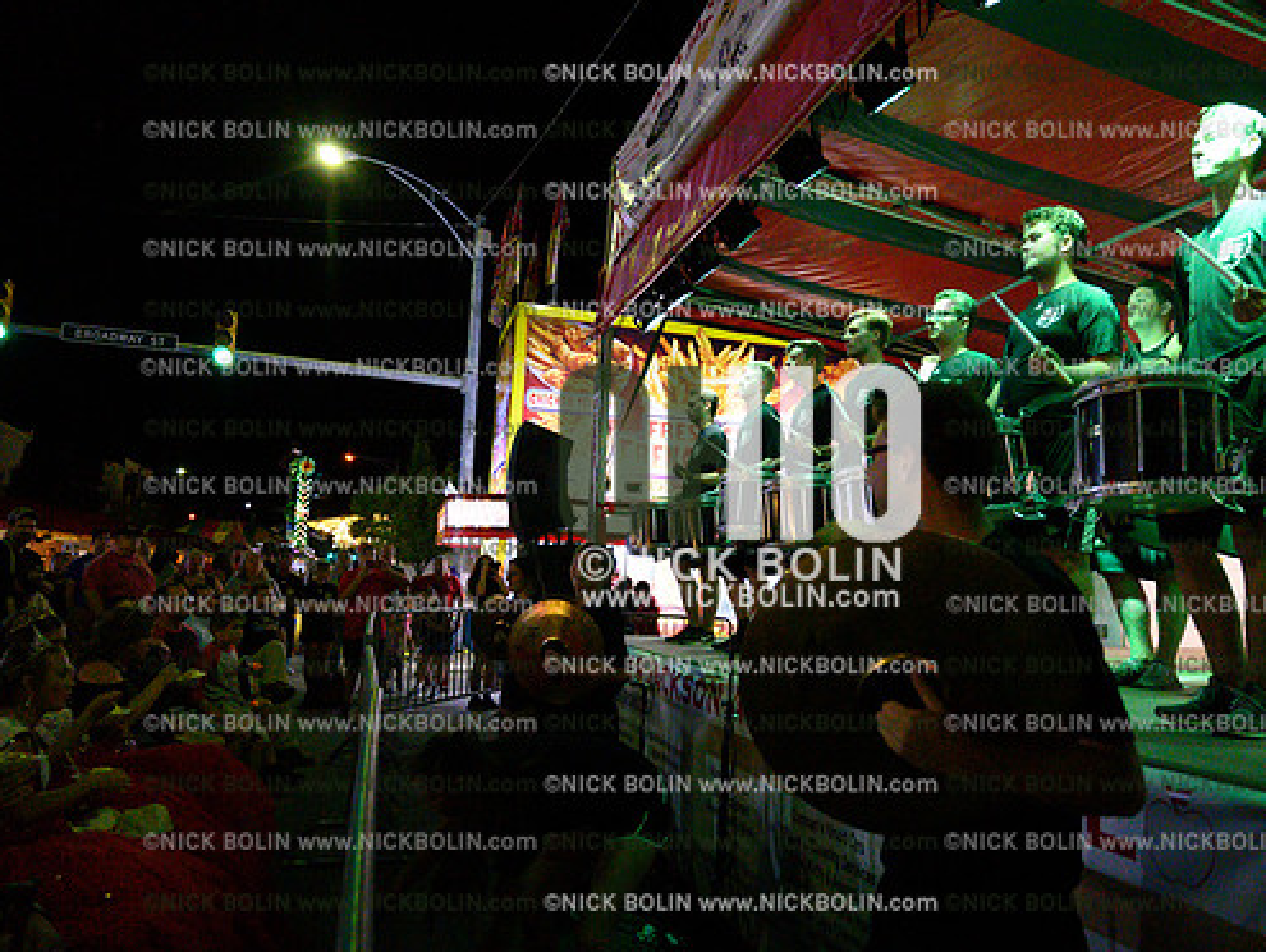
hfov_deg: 64.9
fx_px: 988
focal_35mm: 27
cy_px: 486
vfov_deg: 51.4
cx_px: 739
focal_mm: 24
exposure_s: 1/1000
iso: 32000
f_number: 4
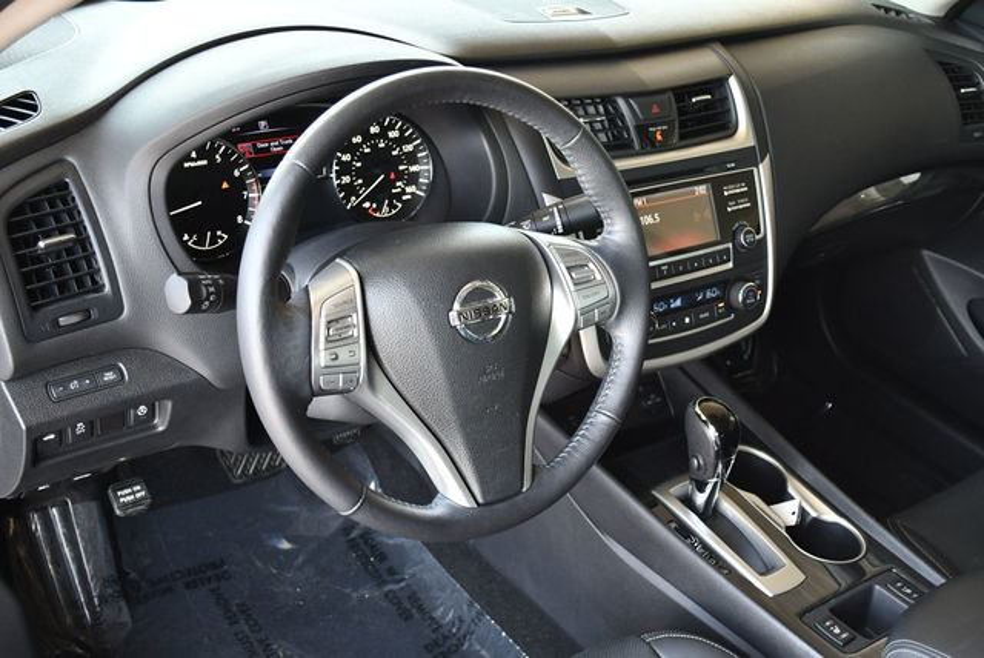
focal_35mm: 40
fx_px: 1094
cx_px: 492
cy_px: 329
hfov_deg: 48.4
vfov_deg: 33.5
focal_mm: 20
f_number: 3.8
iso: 800
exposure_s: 1/160
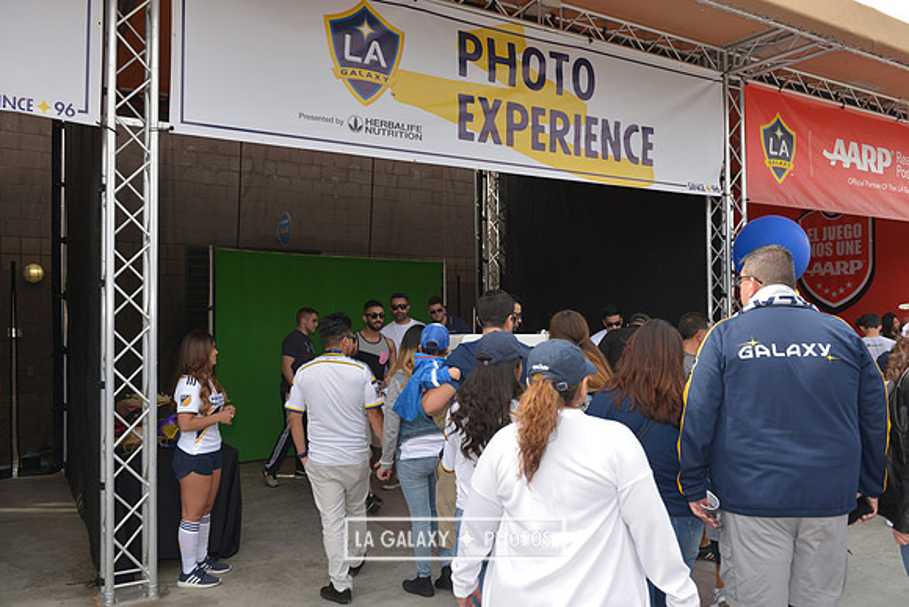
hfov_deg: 63.6
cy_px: 304
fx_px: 732
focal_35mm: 29
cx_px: 454
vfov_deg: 45.0
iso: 200
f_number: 5
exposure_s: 1/500
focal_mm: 29
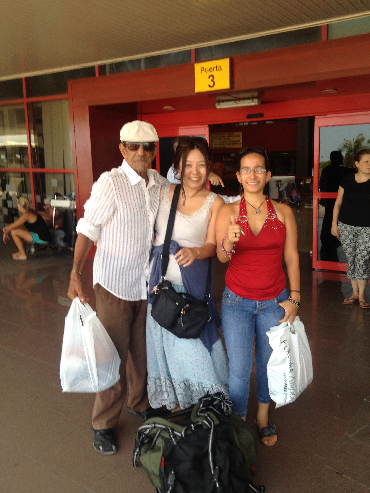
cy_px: 246
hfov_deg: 40.7
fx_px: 499
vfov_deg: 52.6
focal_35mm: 35
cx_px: 185
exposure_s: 1/144
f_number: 2.4
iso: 50
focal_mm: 4.28
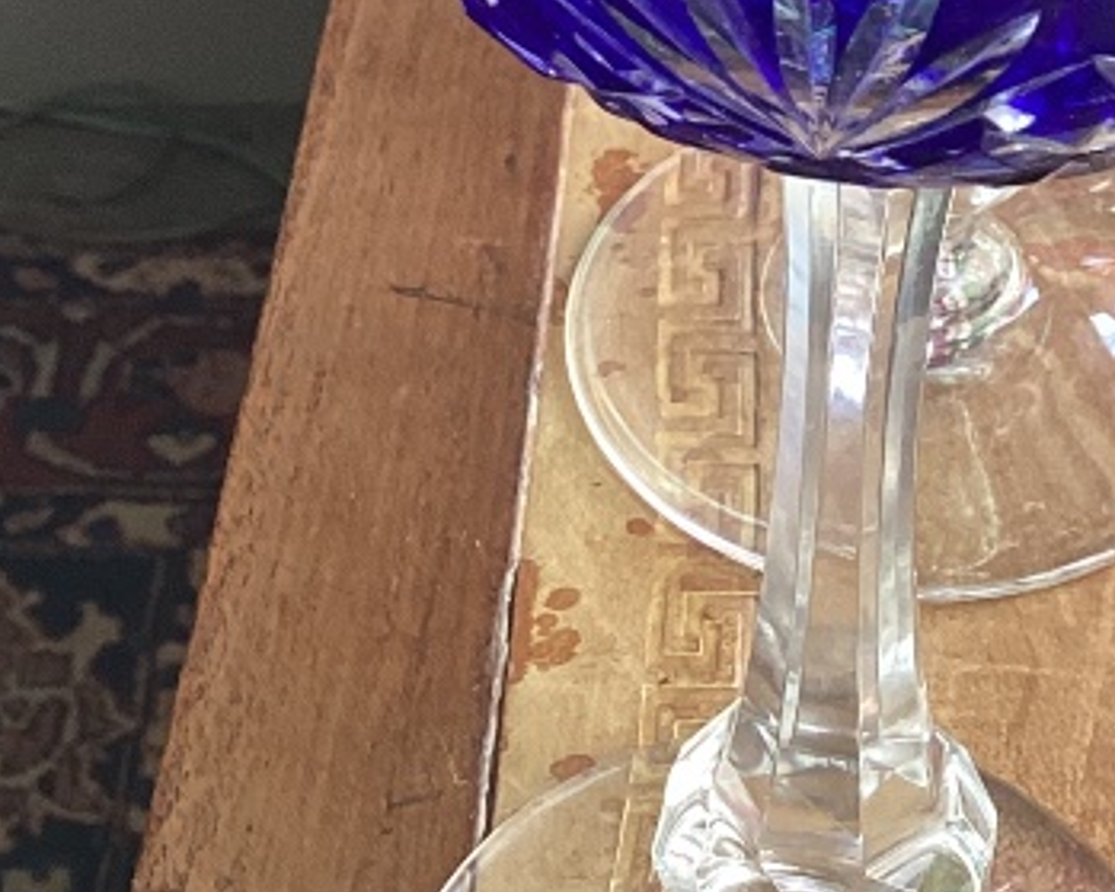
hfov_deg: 18.4
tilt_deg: -32.4
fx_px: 3431
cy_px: -444
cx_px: 757
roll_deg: -2.4
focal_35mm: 104
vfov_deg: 13.9
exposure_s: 1/60
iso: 80
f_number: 2.4
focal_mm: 3.3
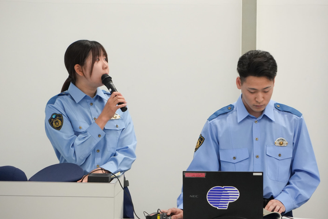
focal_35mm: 360
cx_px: 164
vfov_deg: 3.8
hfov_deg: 5.7
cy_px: 110
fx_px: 3280
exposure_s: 1/125
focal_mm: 240
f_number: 6.3
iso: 3200
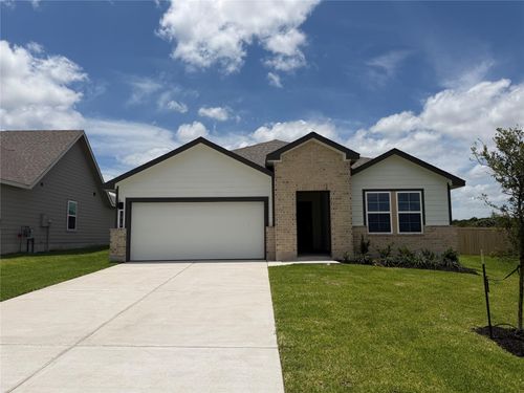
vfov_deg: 56.8
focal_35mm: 24
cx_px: 262
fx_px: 363
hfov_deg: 71.6
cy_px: 196
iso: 80
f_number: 1.78
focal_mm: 6.76
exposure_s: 1/14286
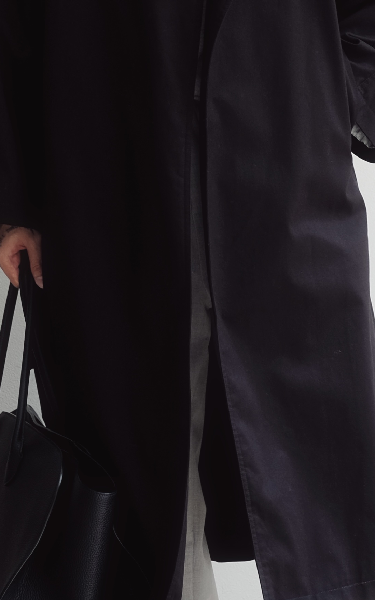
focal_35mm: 108
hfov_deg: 12.1
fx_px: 1765
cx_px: 193
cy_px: 275
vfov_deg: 19.3
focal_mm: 35
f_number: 2.2
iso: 320
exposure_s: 1/75
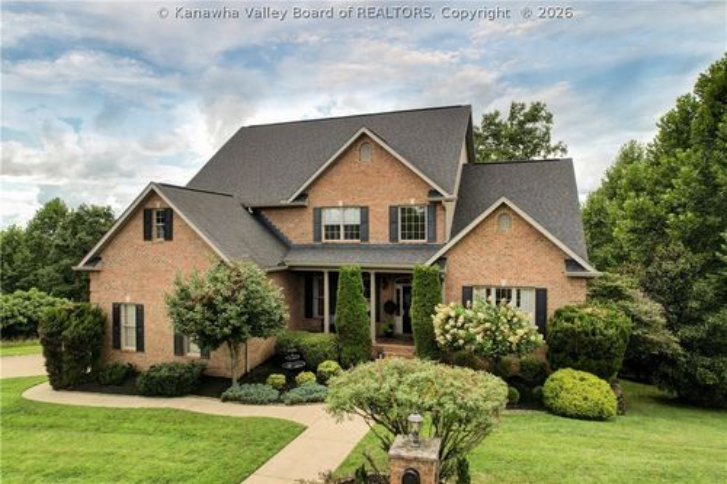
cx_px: 364
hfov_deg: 78.6
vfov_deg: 57.2
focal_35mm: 22
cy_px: 242
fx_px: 444
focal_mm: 8.4
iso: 110
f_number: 2.8
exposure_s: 1/2500
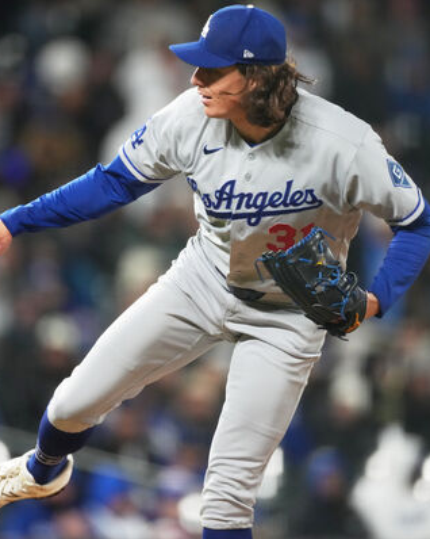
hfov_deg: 1.8
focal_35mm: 849
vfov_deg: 2.3
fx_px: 13516
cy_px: 270
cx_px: 214
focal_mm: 600
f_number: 4
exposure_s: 1/1600
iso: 6400
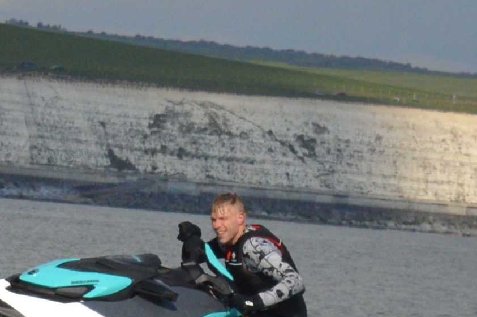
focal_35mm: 233
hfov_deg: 8.5
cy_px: 579
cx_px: 858
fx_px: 3084
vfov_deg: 5.8
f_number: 7.1
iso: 280
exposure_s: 1/2000
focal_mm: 38
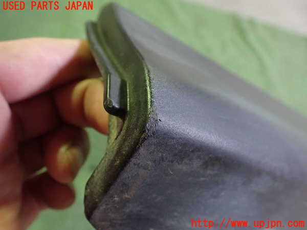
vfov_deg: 46.8
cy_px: 115
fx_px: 266
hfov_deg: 60.0
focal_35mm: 30
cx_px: 154
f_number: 2.3
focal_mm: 5.4
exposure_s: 1/30
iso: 800
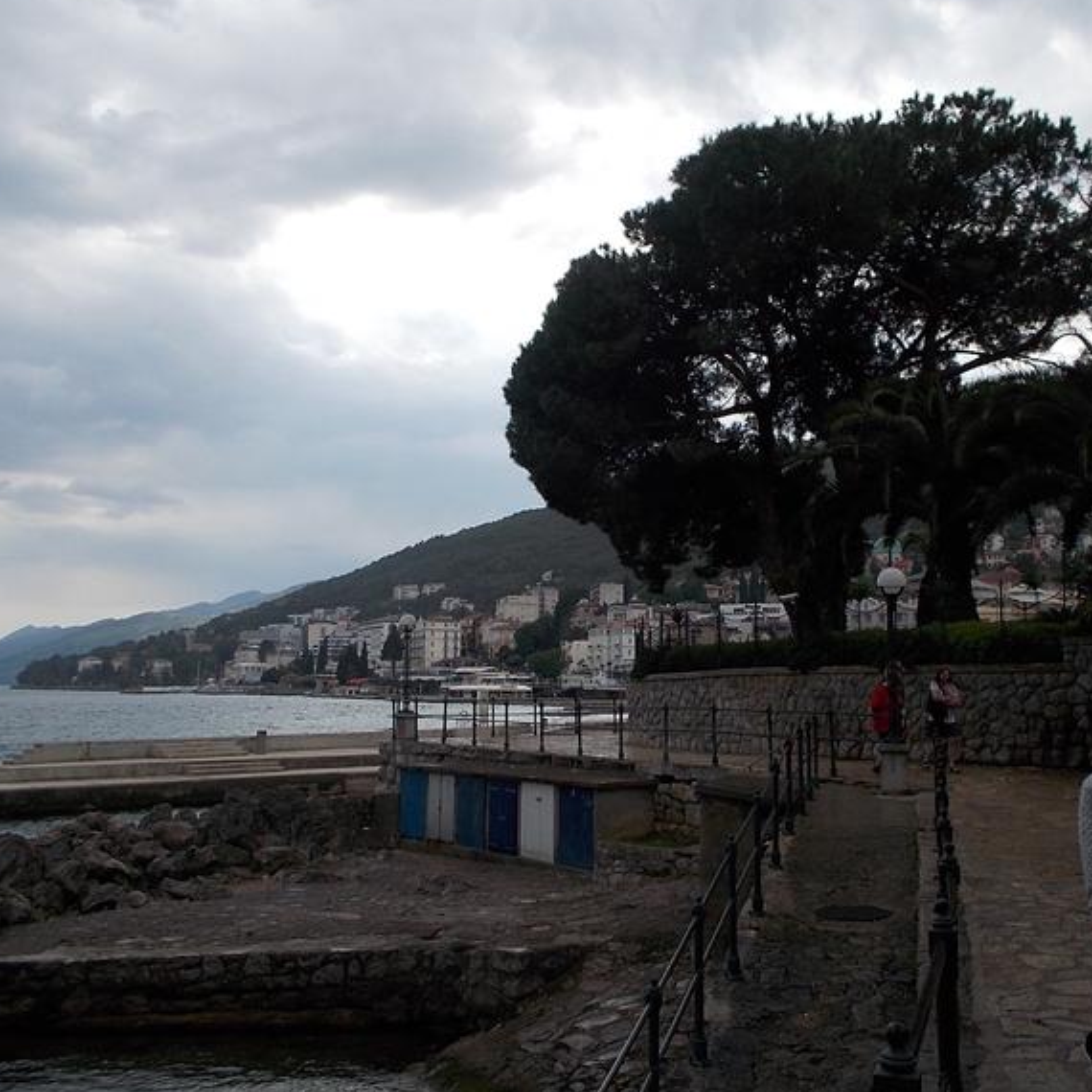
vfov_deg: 46.0
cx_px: 613
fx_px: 1285
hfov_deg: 46.0
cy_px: 546
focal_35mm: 36
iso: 80
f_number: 3.3
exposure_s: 1/800
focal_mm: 4.1
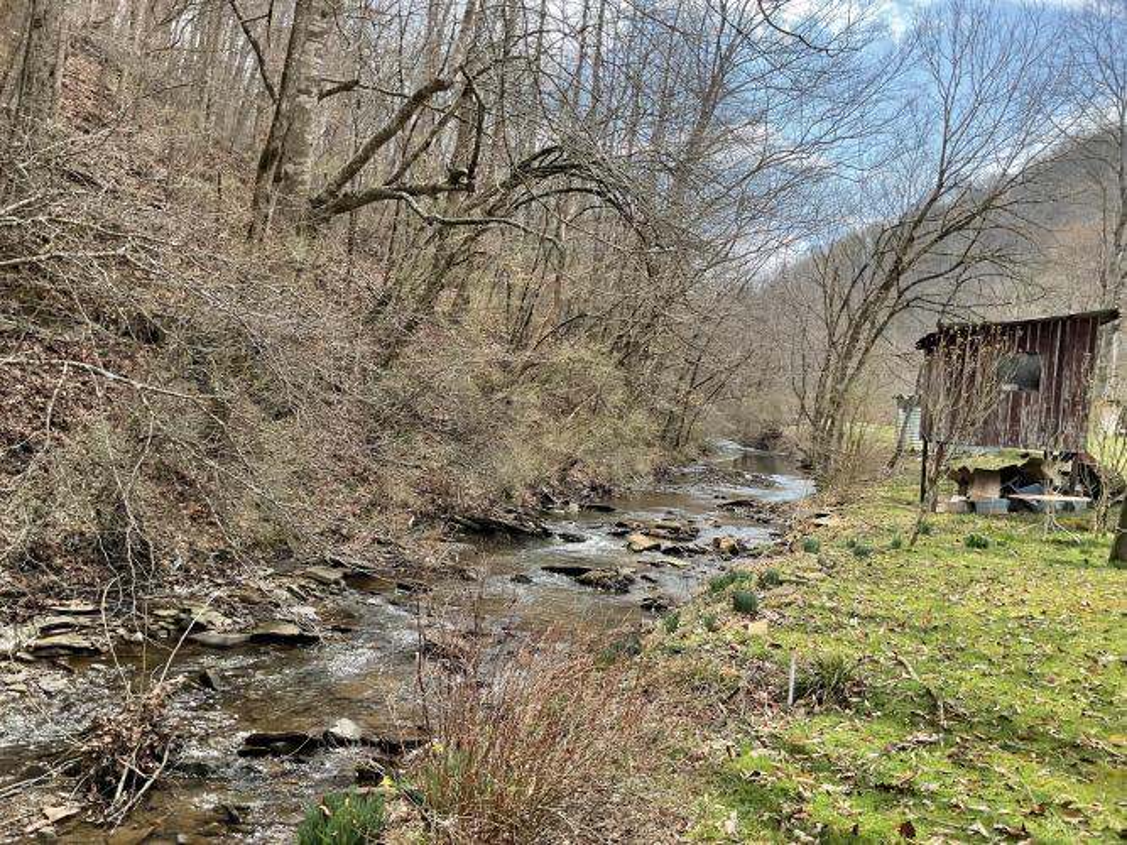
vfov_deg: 48.2
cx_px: 564
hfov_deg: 61.7
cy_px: 422
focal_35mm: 29
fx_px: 944
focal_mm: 3
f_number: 1.8
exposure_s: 1/439
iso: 16
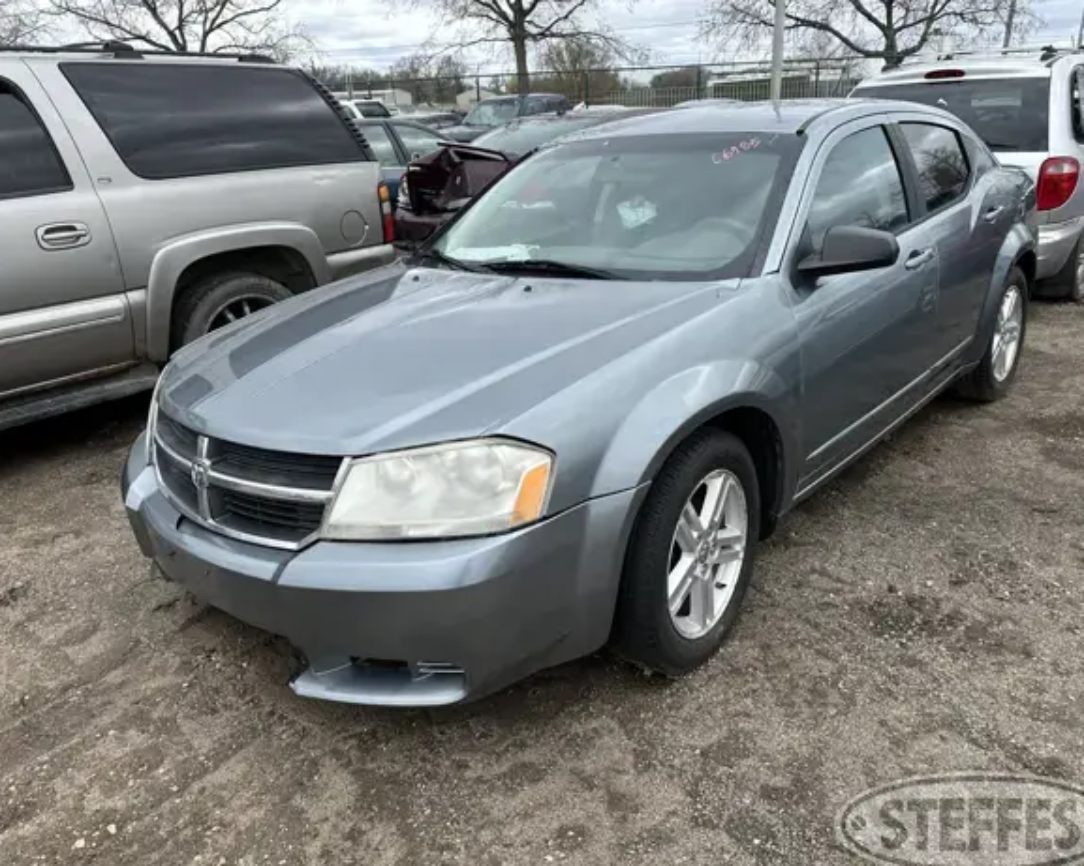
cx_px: 565
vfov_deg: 54.9
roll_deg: +3.0
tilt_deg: -16.9
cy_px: 449
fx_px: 834
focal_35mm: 26
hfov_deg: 66.0
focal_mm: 6.86
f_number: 1.78
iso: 80
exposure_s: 1/2070
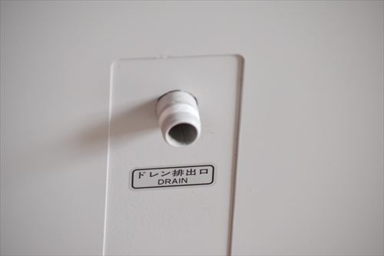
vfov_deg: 5.4
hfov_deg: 8.1
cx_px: 192
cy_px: 128
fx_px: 2721
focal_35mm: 255
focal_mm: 170
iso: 1250
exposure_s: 1/320
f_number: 6.3
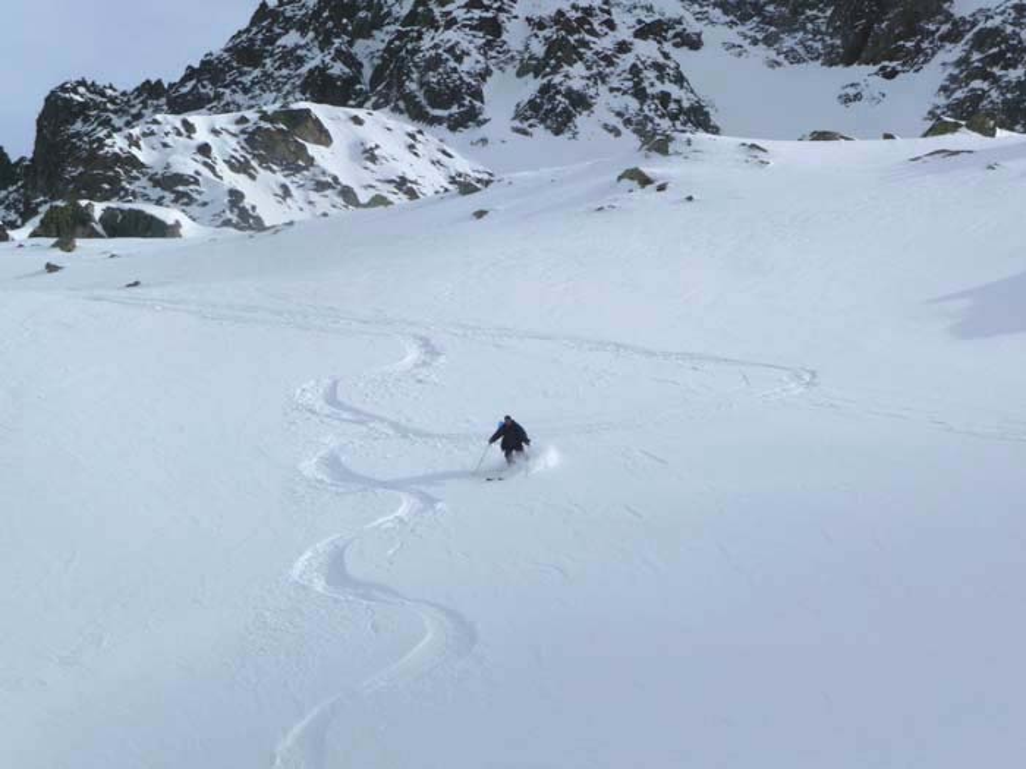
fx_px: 3053
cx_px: 513
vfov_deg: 14.4
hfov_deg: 19.1
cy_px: 384
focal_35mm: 103
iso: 100
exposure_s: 1/320
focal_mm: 17.5
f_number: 11
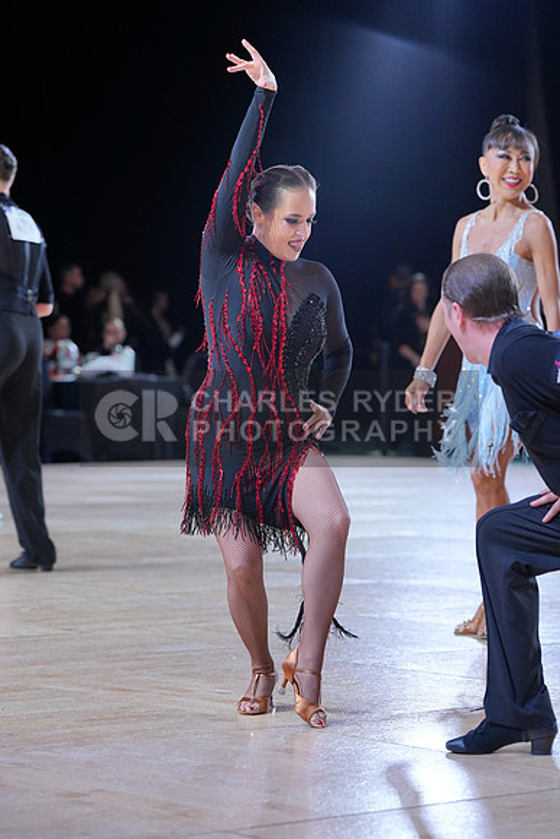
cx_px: 280
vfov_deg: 16.1
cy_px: 420
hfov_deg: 10.8
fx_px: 2961
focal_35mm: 127
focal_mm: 127
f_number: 4.5
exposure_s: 1/400
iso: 1000
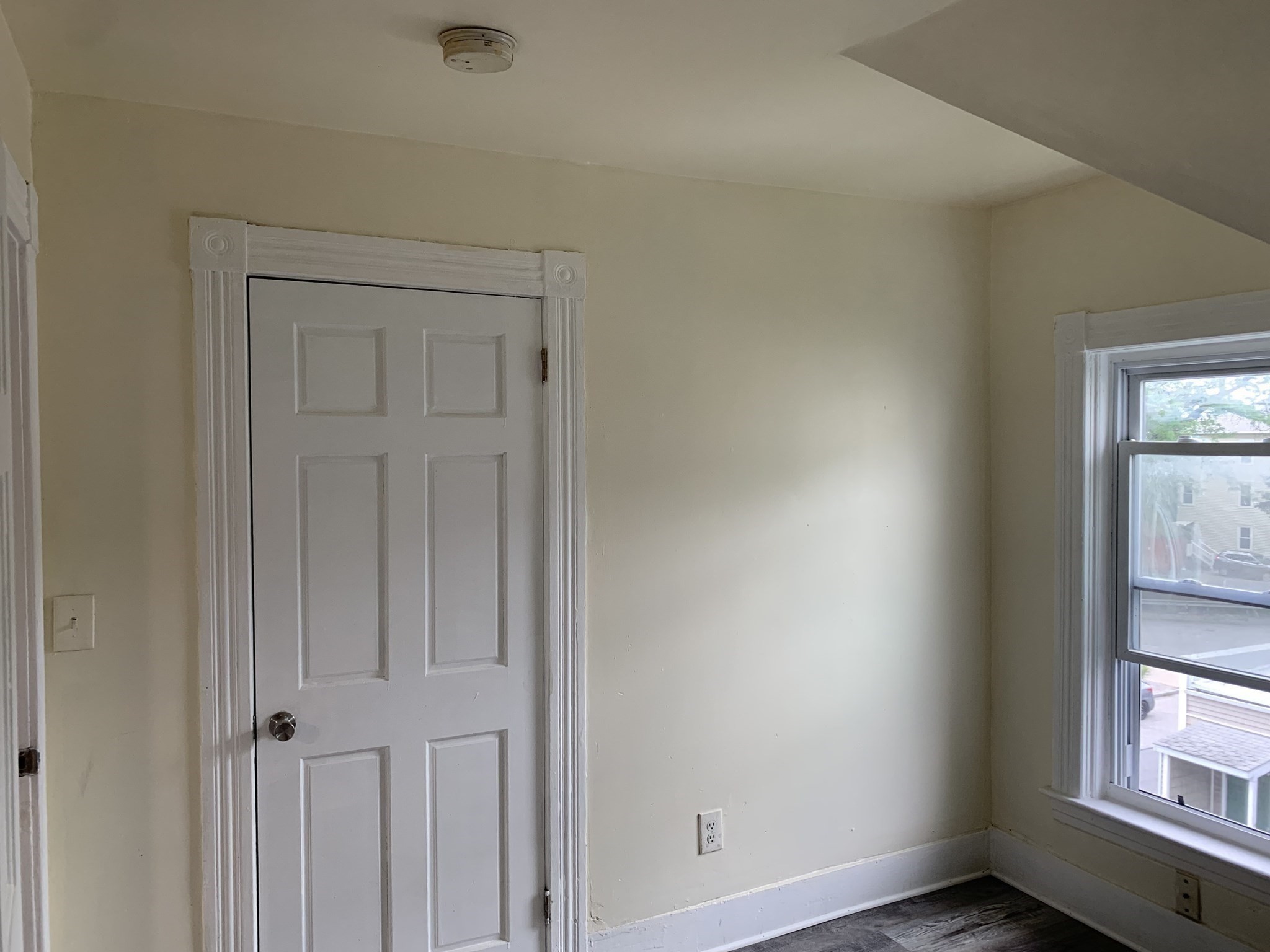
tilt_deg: +0.9
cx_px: 635
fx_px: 954
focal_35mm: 26
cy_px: 476
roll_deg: -0.2
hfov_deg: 67.3
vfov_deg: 53.1
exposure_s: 1/95
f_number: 1.8
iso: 100
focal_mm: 4.25
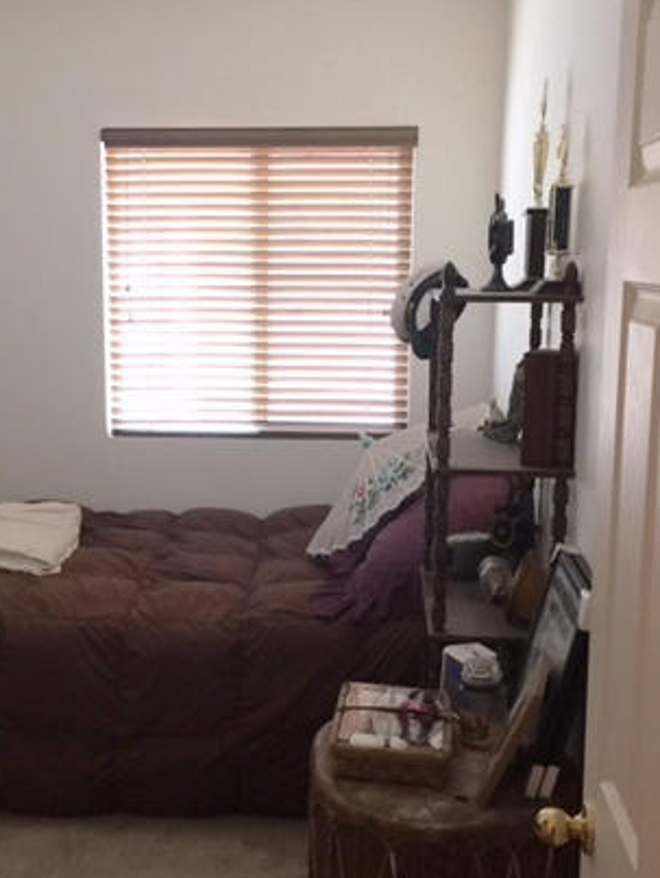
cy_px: 473
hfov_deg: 31.5
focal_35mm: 46
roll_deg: -0.2
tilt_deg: -9.3
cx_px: 268
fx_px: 1168
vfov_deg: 41.2
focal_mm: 4.15
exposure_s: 1/30
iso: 125
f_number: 2.2
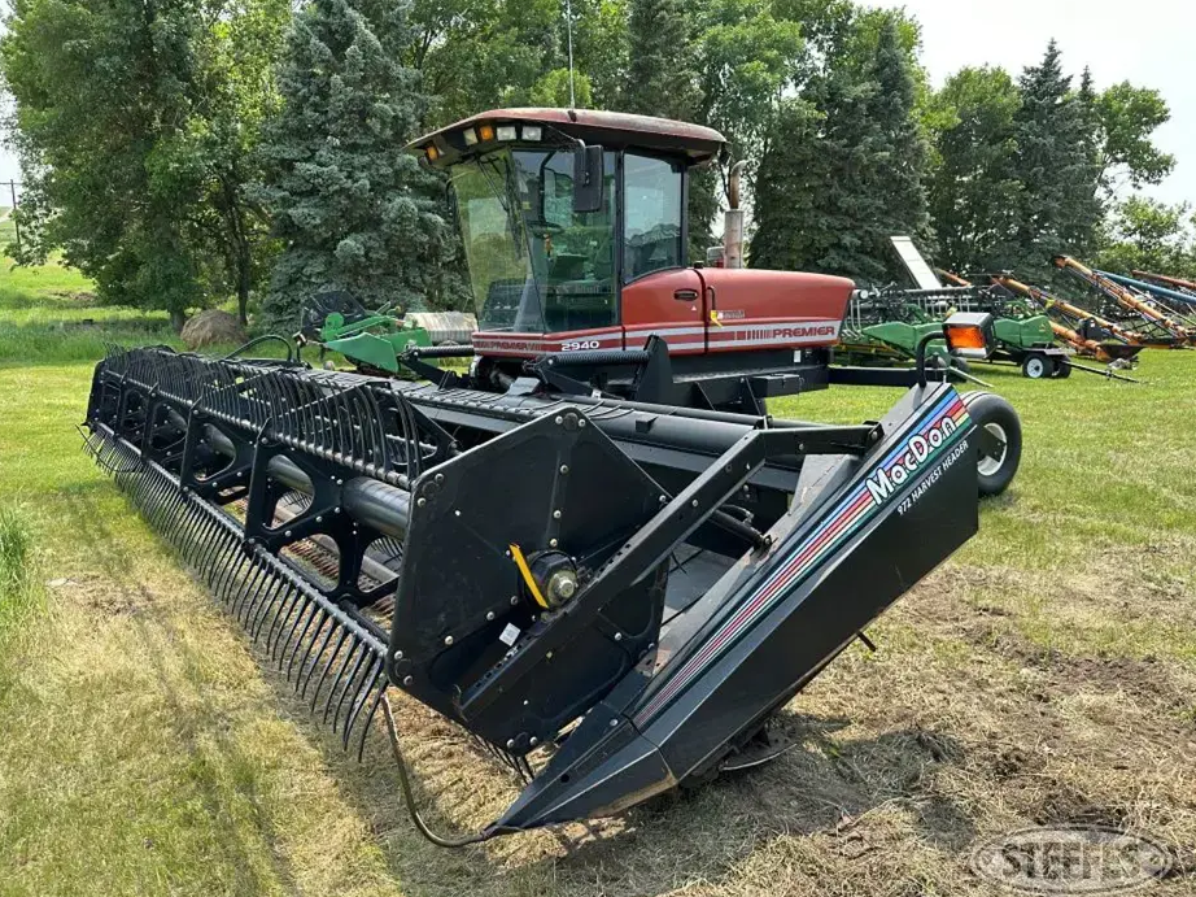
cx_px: 577
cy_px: 445
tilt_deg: -15.6
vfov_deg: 54.9
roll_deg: -2.6
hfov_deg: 69.4
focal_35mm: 25
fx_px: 864
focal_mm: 6.86
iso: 80
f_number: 1.78
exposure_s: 1/1144
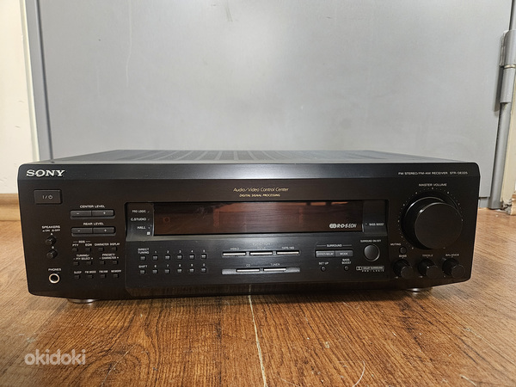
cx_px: 258
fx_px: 343
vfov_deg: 58.9
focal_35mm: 23
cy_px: 194
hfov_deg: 73.9
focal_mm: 5.4
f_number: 1.8
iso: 500
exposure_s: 1/25
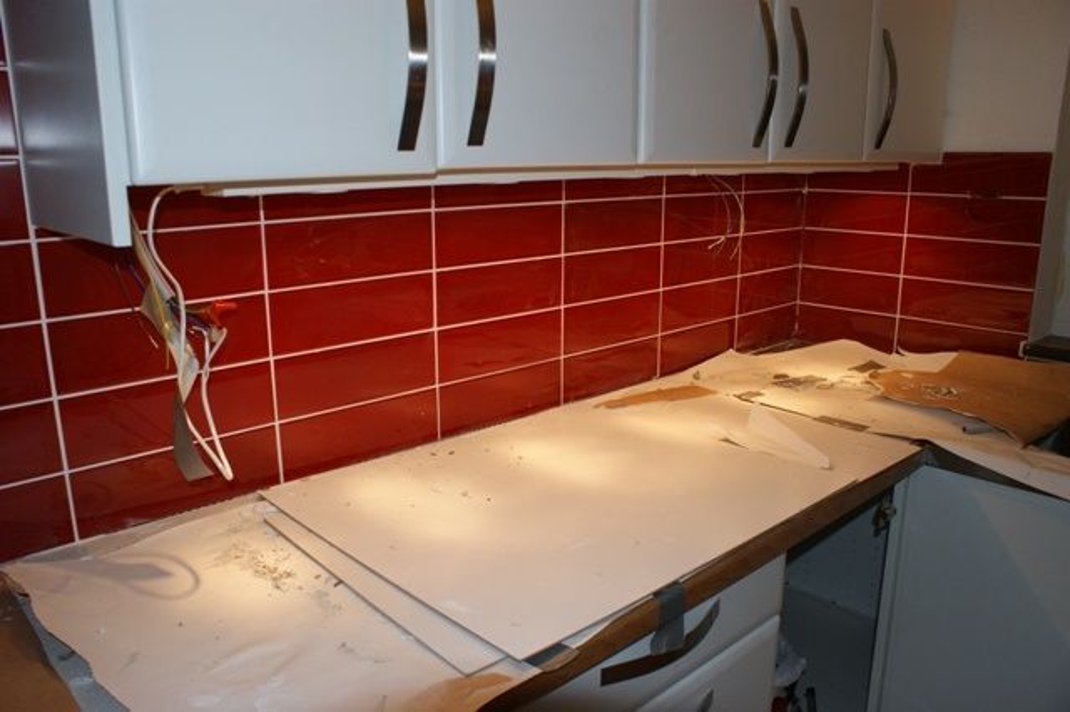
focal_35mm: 27
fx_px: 802
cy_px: 356
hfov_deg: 67.4
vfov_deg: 47.9
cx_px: 535
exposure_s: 1/80
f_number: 5.6
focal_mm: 18
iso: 400
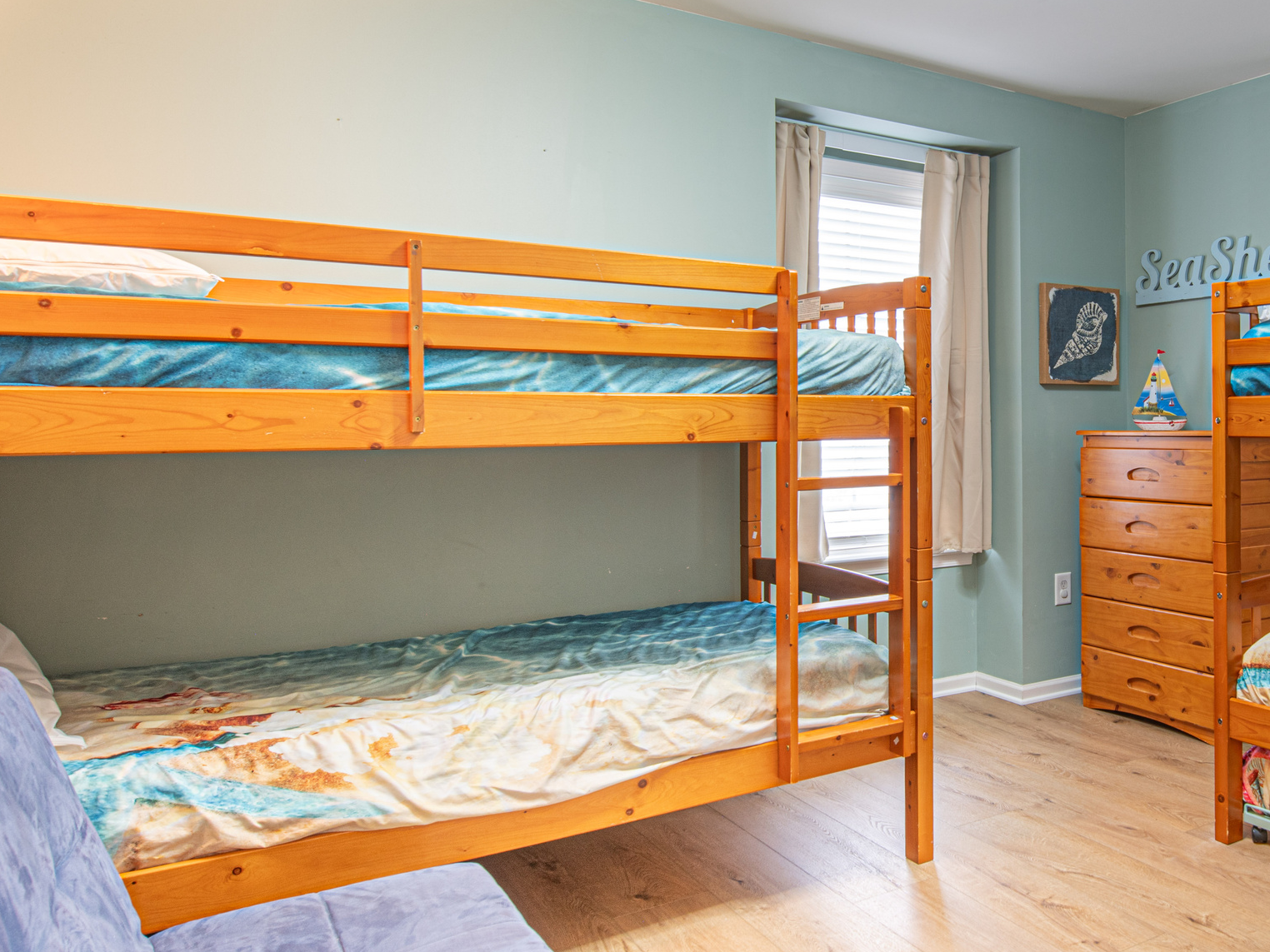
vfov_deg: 48.2
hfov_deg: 56.8
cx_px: 1030
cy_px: 428
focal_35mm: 29
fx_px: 1064
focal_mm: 14
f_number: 9
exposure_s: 3
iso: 64
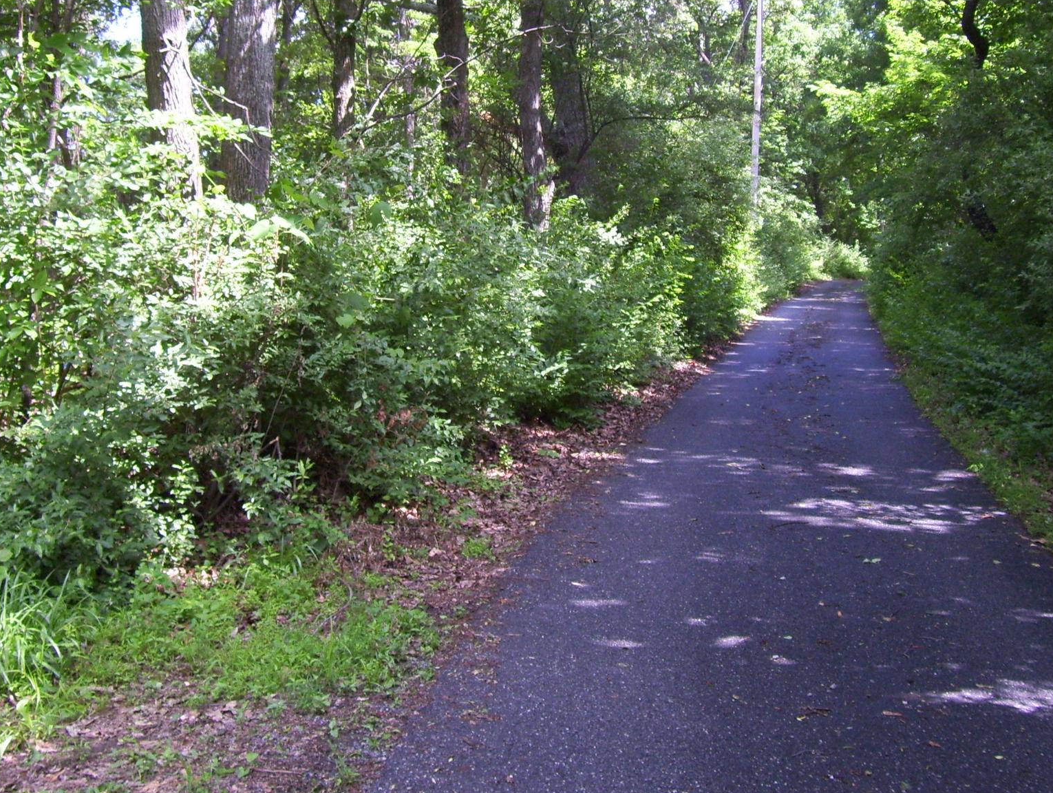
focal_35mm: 48
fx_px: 1462
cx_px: 494
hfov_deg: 39.6
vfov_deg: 30.2
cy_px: 288
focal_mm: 6
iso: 125
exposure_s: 1/160
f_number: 2.7
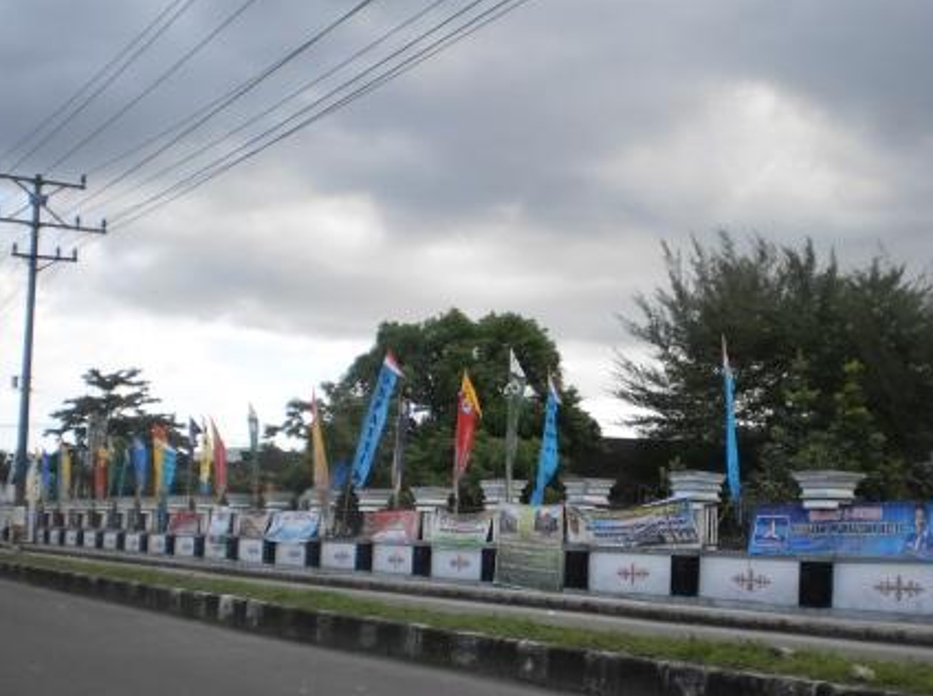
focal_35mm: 38
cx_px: 458
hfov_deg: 49.1
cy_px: 359
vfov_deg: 37.6
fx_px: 1022
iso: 100
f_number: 3.1
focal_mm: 6.3
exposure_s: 1/640
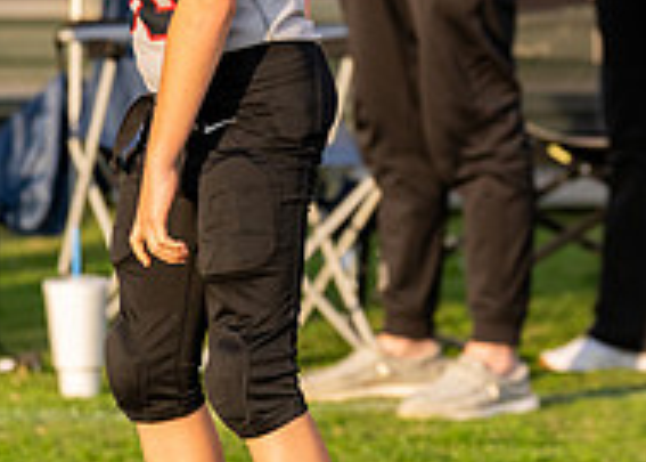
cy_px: 51
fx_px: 6550
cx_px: 296
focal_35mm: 357
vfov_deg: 4.0
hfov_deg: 5.6
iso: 400
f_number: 2.8
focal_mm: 109
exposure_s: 1/2000
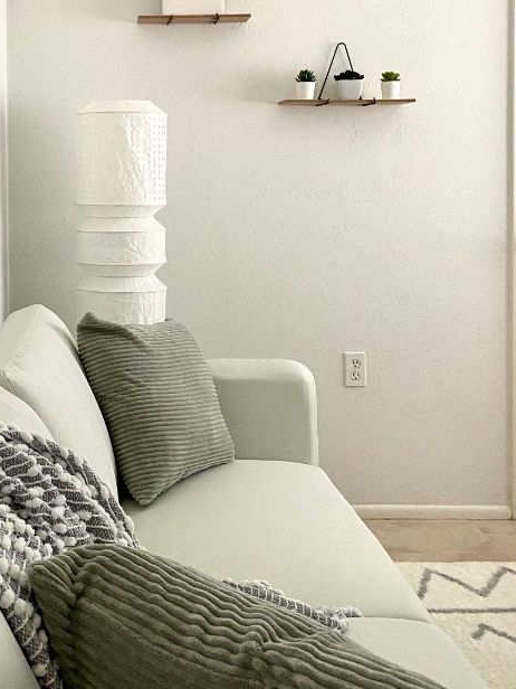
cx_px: 78
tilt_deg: -0.7
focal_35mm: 45
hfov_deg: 31.1
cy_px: 211
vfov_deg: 41.3
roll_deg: +0.0
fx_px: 894
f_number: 1.8
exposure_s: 1/60
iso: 500
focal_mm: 4.25
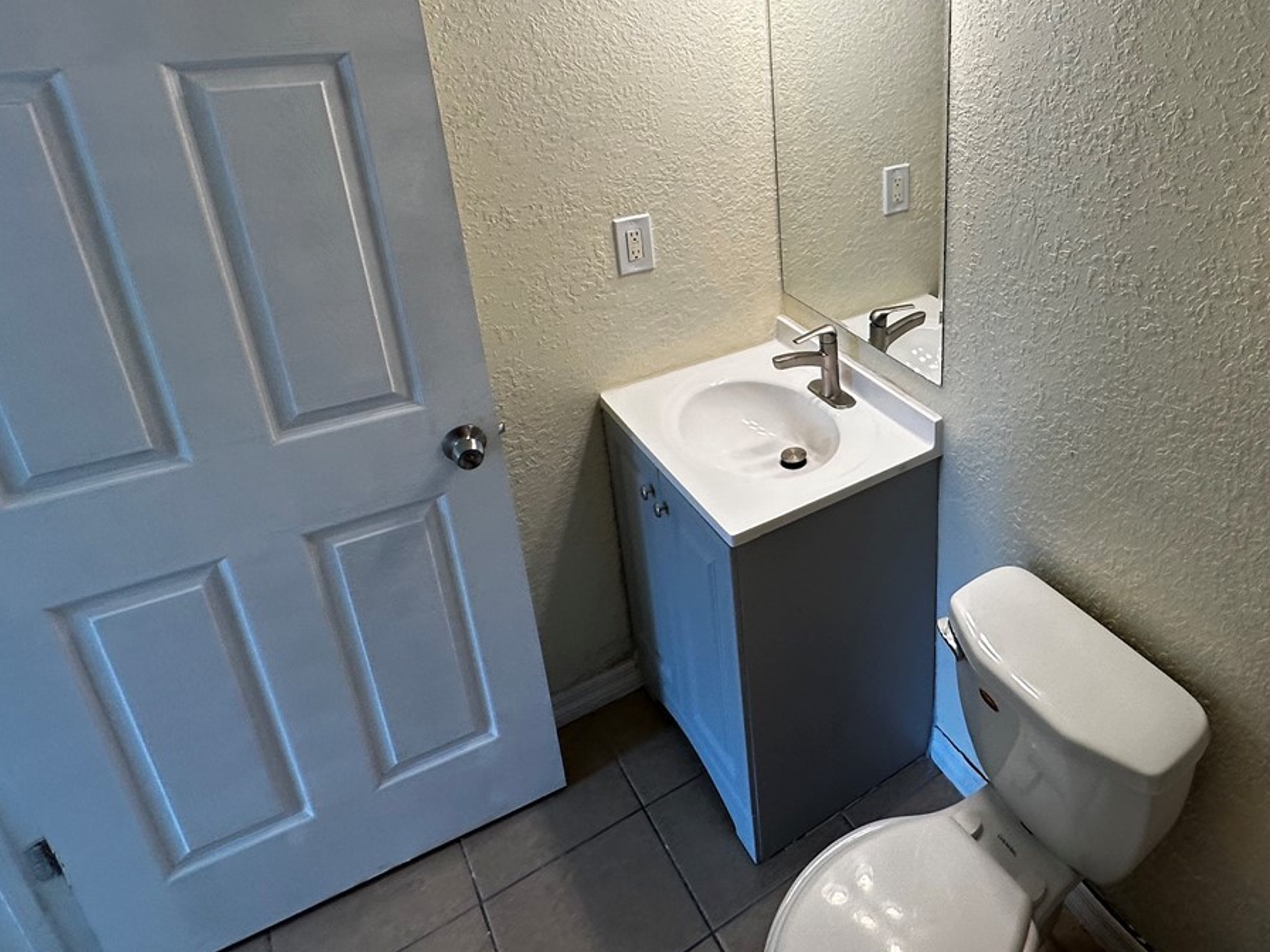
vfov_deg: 53.2
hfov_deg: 65.9
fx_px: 917
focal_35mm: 25
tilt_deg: -21.4
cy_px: 279
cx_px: 923
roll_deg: -1.0
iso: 64
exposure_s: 1/120
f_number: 2.2
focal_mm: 2.22
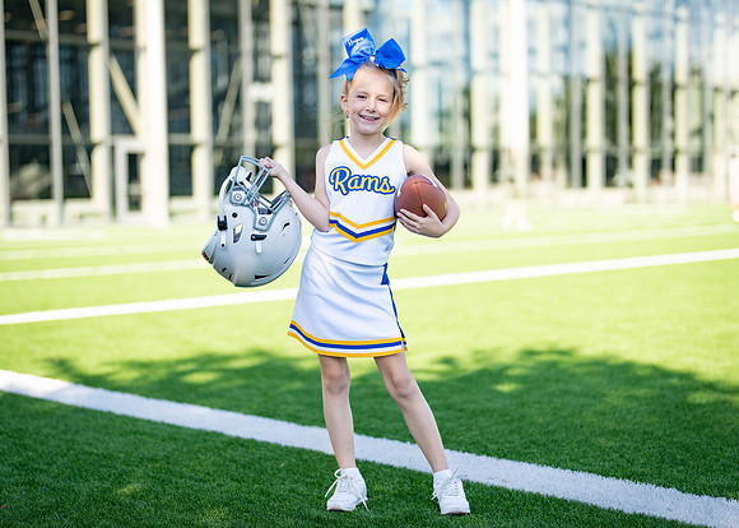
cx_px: 366
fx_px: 1304
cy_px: 264
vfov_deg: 22.9
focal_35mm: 62
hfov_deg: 31.6
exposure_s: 1/3200
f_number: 1.2
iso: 100
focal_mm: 50
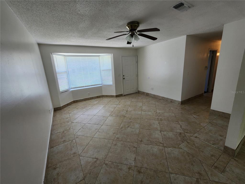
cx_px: 122
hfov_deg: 106.2
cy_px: 92
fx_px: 92
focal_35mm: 13
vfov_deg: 89.9
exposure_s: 1/60
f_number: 2.2
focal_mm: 2.2
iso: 64
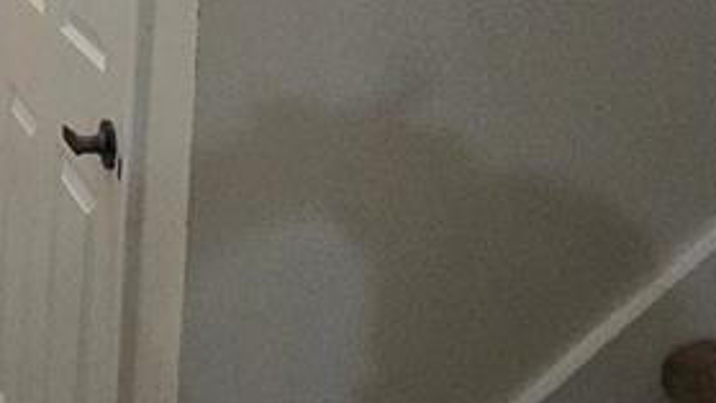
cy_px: -149
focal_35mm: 61
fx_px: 1158
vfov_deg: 18.1
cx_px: -82
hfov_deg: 30.5
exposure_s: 1/60
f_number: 2.2
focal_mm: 1.7
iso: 320
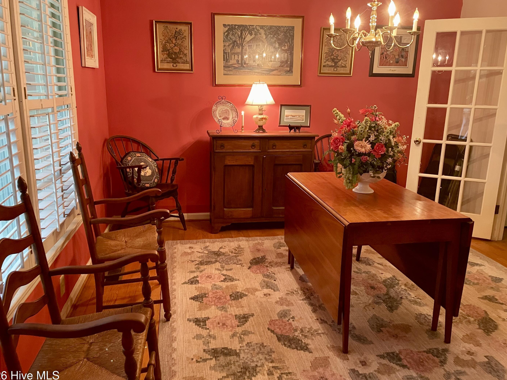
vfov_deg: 49.7
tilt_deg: -12.2
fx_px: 410
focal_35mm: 28
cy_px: 190
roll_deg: +0.1
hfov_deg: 63.4
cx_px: 245
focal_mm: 4.2
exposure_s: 1/60
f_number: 1.6
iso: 500
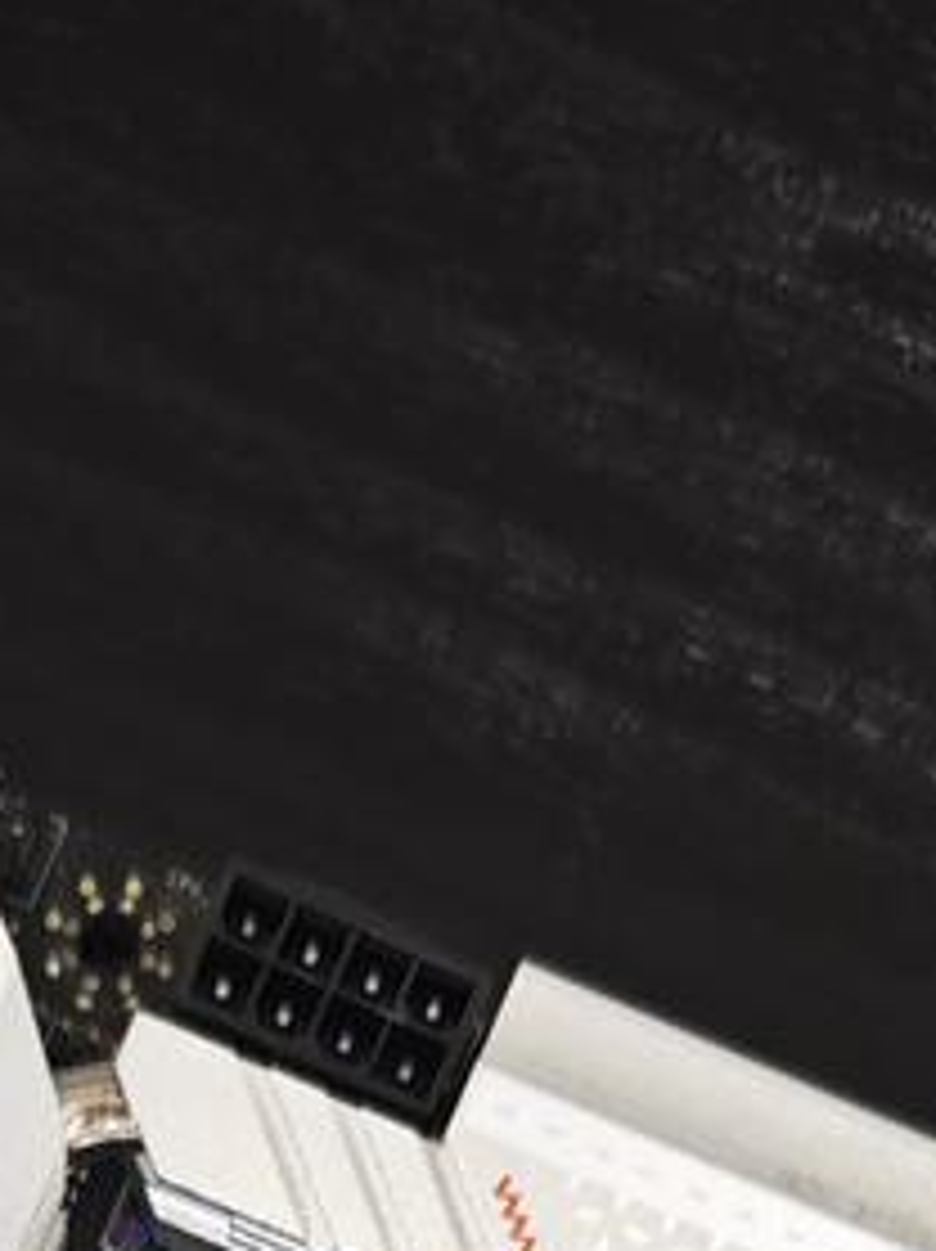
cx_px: 68
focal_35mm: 106
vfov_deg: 15.4
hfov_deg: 13.8
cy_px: 2394
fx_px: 3827
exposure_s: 1/26.8
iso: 800
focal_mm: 6.55
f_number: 1.6
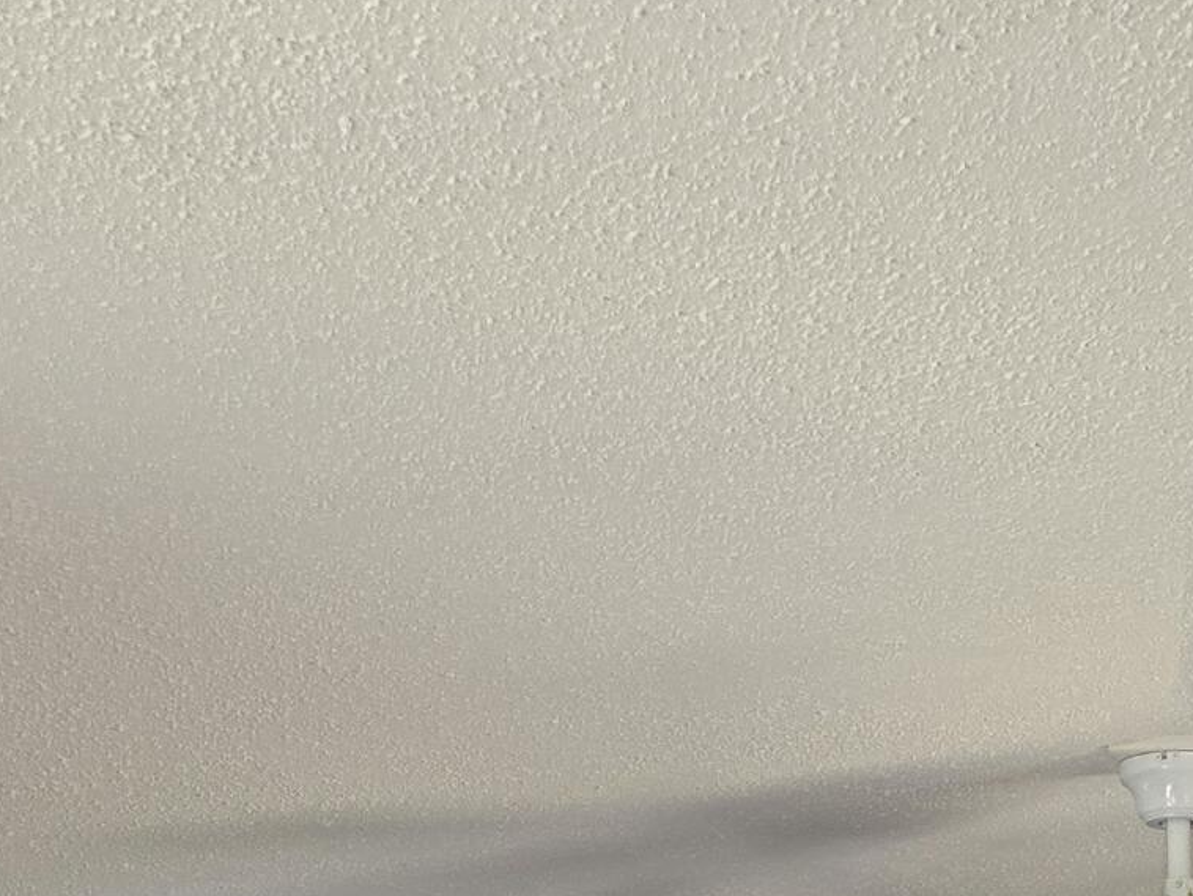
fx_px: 3137
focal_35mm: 91
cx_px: 1130
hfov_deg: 21.0
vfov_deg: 14.1
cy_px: 1675
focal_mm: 6.3
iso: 200
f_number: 1.7
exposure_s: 1/120
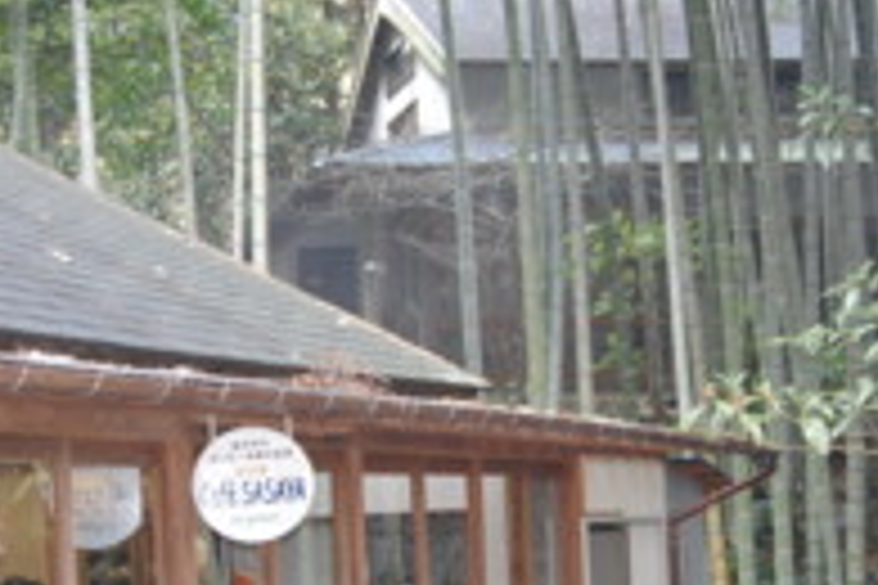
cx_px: 347
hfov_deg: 18.4
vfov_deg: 12.3
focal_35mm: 111
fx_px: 2707
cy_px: 459
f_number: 4.5
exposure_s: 1/60
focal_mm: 32
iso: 1000
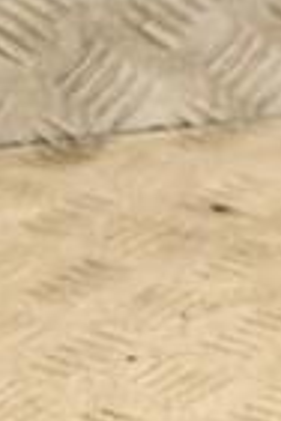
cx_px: 771
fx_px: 3362
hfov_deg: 4.6
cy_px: 284
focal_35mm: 287
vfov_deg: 7.2
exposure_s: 1/200
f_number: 5
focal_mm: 45
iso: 800
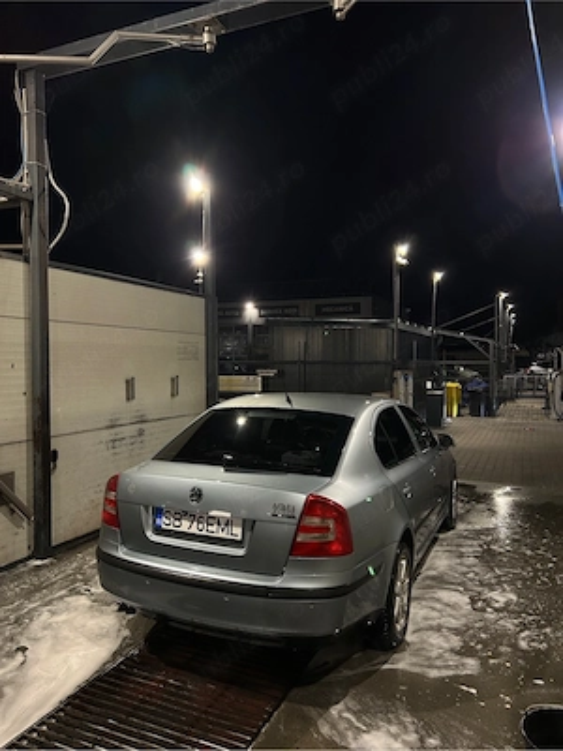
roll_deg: -0.3
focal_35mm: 26
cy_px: 376
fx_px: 564
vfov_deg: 67.3
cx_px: 282
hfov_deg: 53.1
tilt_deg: -2.0
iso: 160
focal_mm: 5.7
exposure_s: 1/50
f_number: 1.5
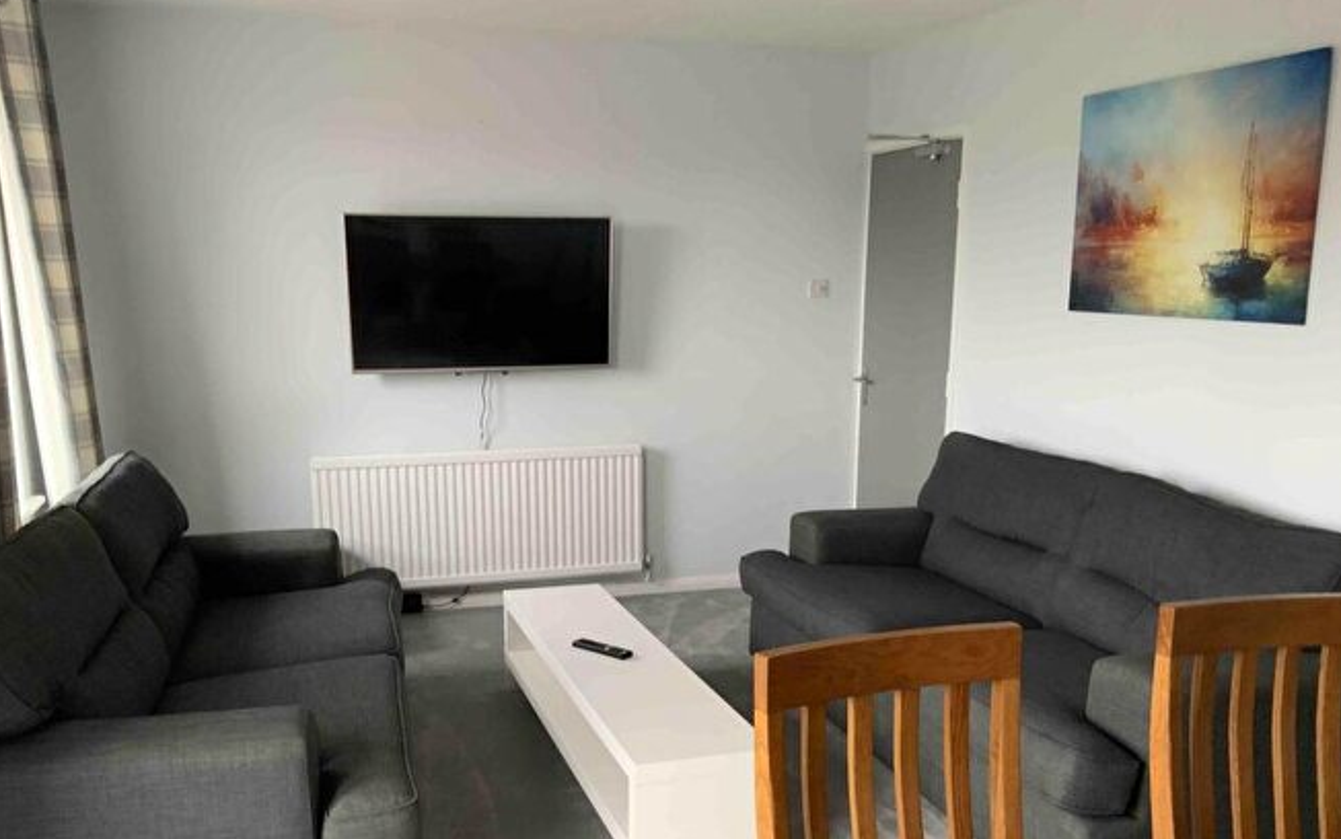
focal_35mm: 33
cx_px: 644
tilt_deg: -10.5
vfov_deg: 38.1
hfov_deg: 58.1
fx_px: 1206
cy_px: 525
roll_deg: -0.1
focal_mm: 3
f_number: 1.8
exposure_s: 1/45
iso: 100
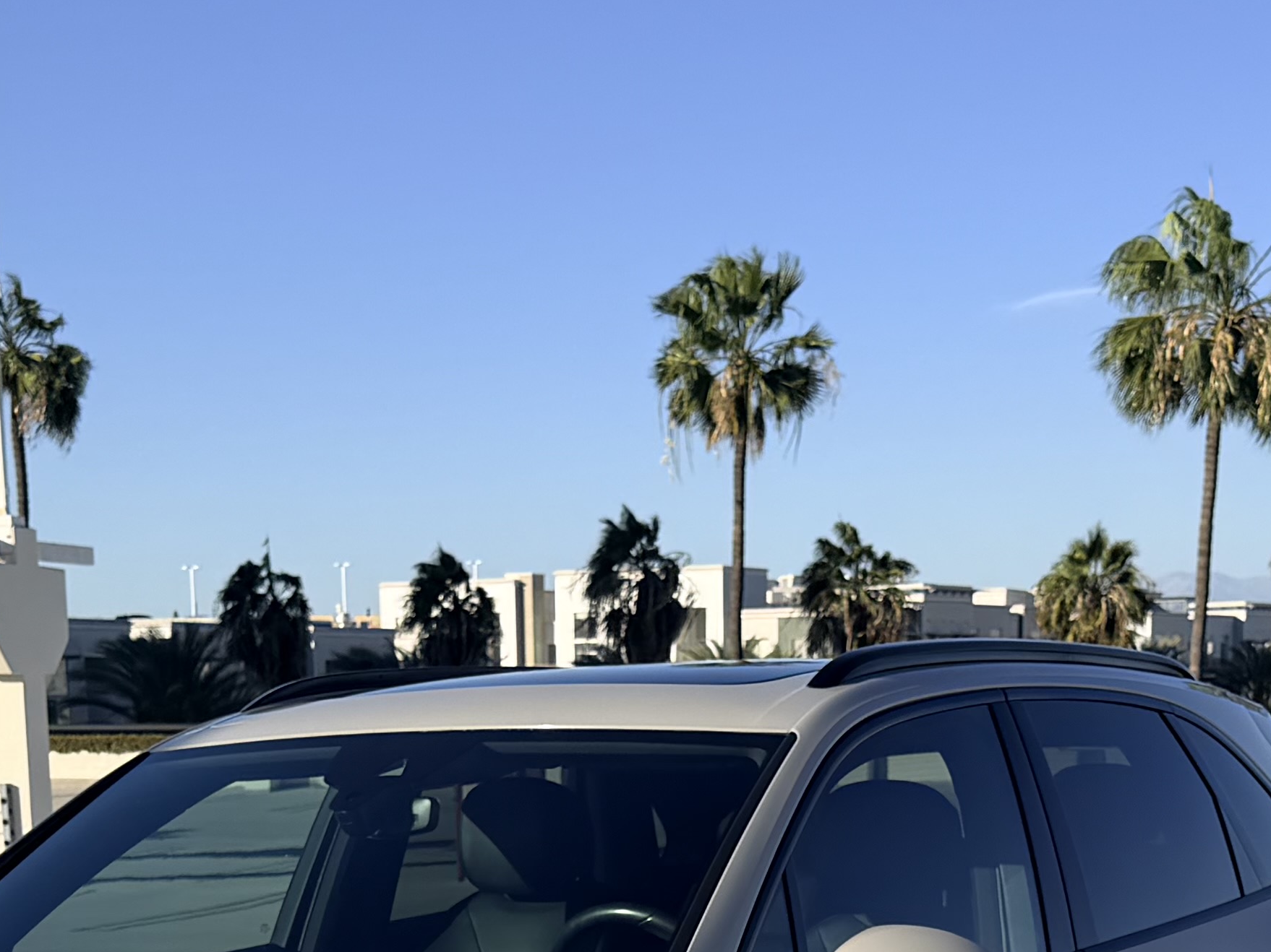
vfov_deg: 17.8
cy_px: 1188
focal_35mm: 78
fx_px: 2864
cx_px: 612
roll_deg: -0.1
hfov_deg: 25.0
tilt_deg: -10.0
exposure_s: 1/4673
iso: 80
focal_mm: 6.76
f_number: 1.78
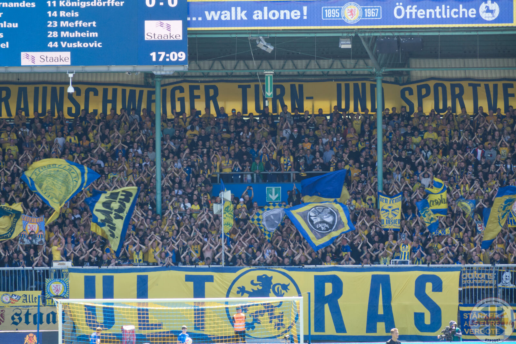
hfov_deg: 6.0
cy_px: 172
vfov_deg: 4.0
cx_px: 258
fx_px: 4891
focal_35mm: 341
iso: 200
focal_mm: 124.9
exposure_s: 1/125
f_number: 8
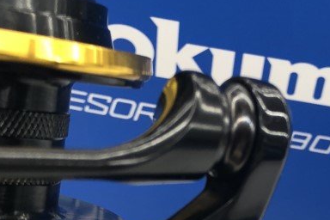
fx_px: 834
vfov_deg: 14.7
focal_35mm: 91
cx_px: 177
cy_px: 244
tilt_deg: -49.8
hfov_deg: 22.4
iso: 25
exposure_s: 1/33
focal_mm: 4
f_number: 1.8
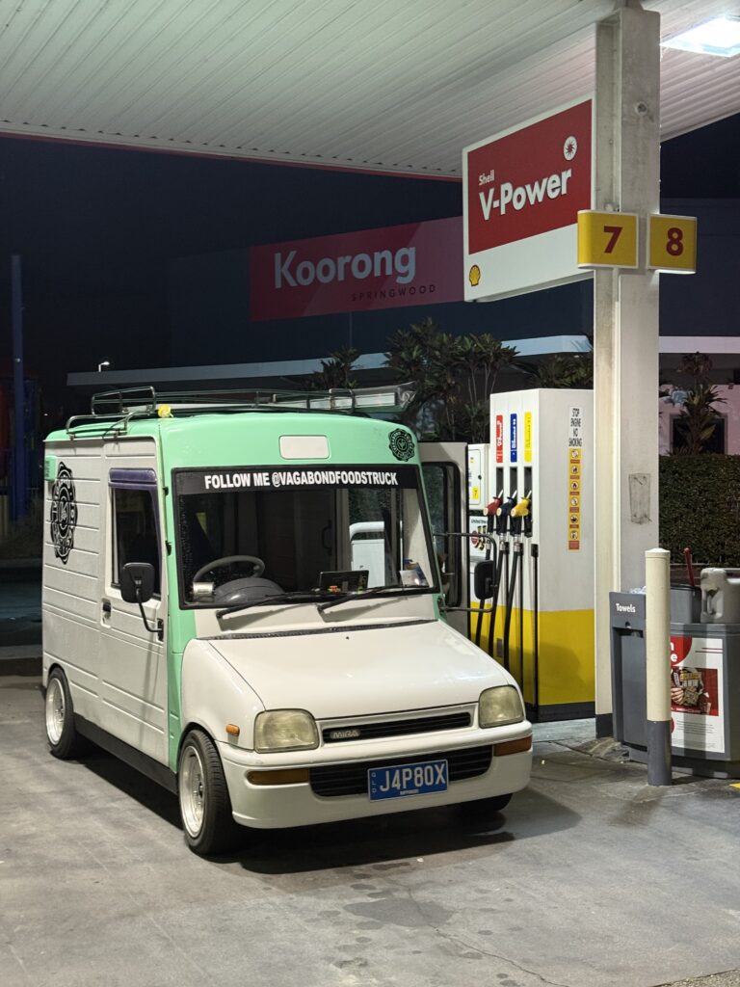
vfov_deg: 39.7
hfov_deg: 30.3
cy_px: 494
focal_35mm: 48
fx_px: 1368
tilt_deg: +2.0
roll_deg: -1.0
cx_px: 370
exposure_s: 1/50
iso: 200
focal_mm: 6.76
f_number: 1.78
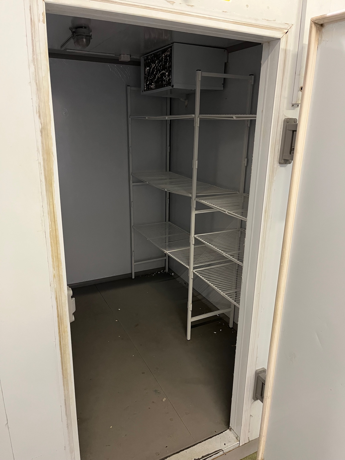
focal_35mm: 26
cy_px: 230
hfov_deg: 53.0
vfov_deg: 67.3
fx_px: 346
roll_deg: -0.5
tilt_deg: -15.3
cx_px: 172
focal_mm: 5.1
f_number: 1.6
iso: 250
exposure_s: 1/50
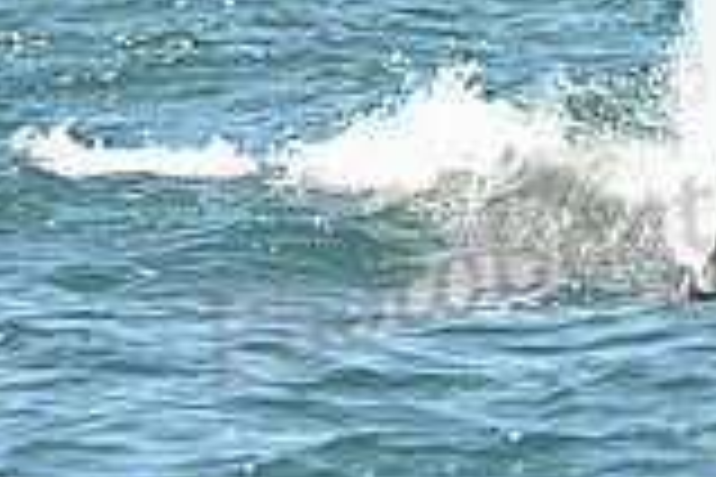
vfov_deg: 2.7
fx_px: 10162
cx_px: 1072
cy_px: -34
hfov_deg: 4.0
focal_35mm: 511
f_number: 6.3
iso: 320
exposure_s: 1/1000
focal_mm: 140
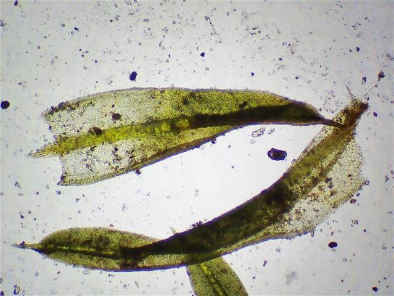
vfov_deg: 25.7
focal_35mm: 57
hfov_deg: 33.8
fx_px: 649
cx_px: 197
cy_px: 148
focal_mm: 10.29
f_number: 3.5
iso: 200
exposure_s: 1/100
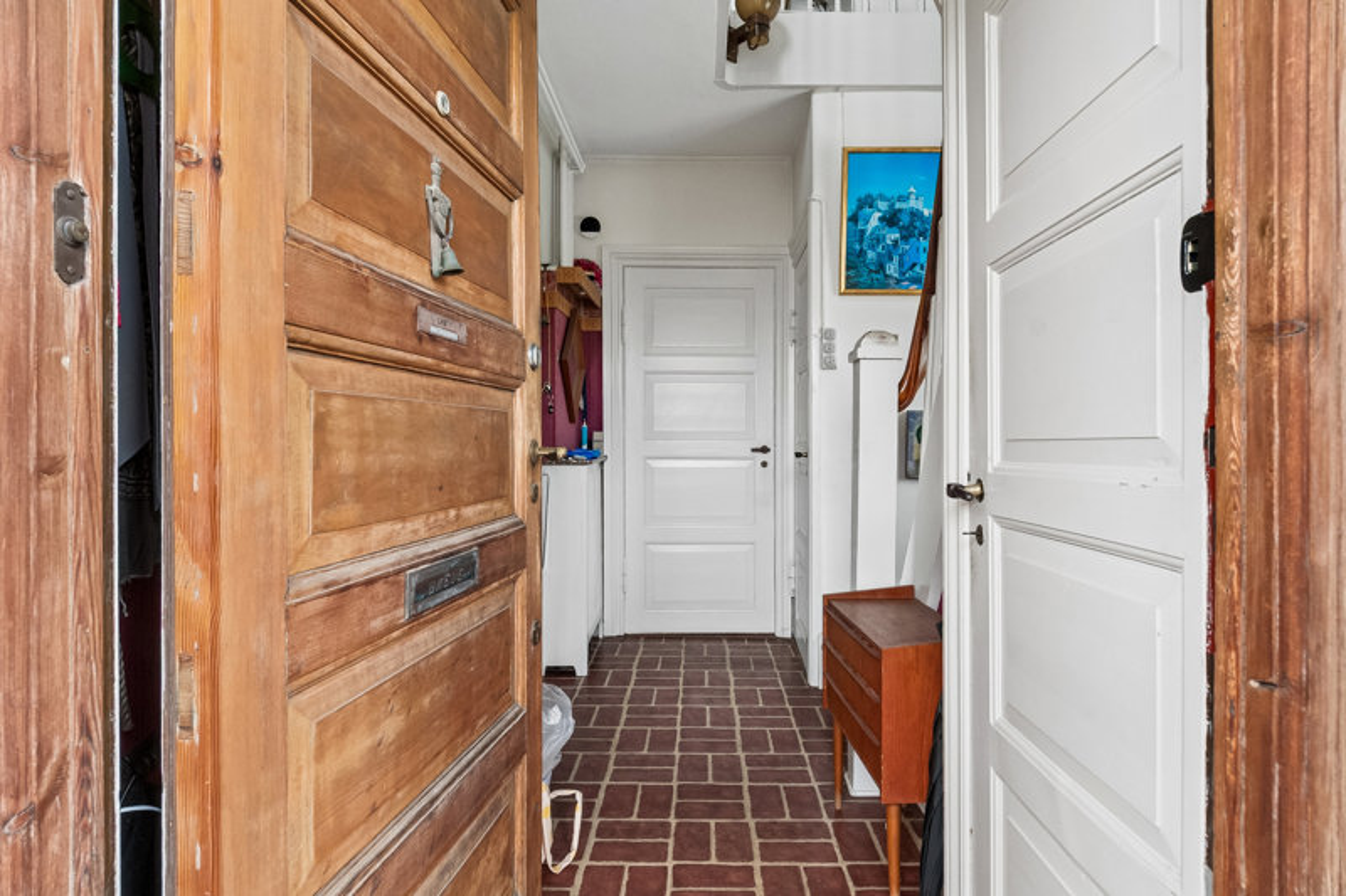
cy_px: 448
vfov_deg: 67.4
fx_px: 673
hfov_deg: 90.0
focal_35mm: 18
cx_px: 673
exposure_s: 1/13
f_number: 10
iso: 400
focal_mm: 12
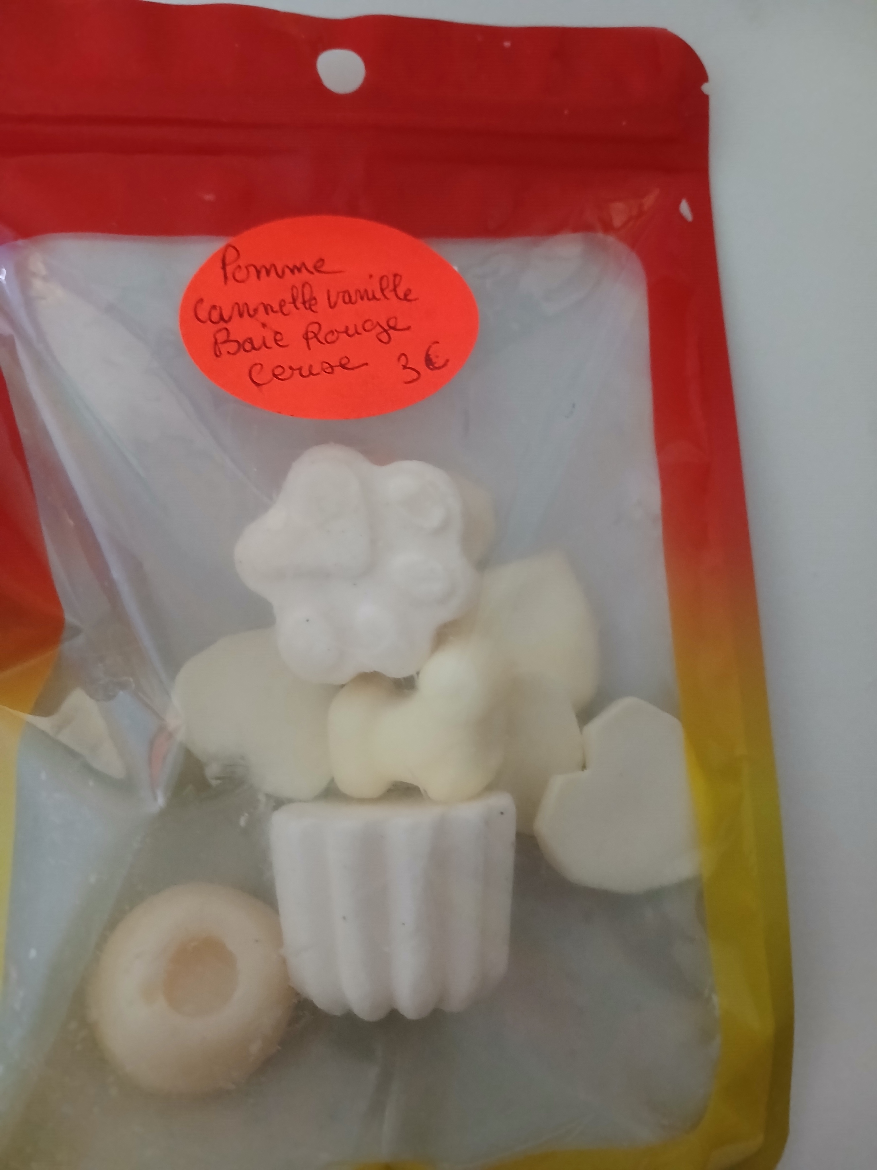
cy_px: 585
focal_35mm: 27
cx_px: 438
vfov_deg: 65.3
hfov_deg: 51.4
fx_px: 912
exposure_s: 1/14.3
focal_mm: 3.98
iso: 1000
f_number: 1.8
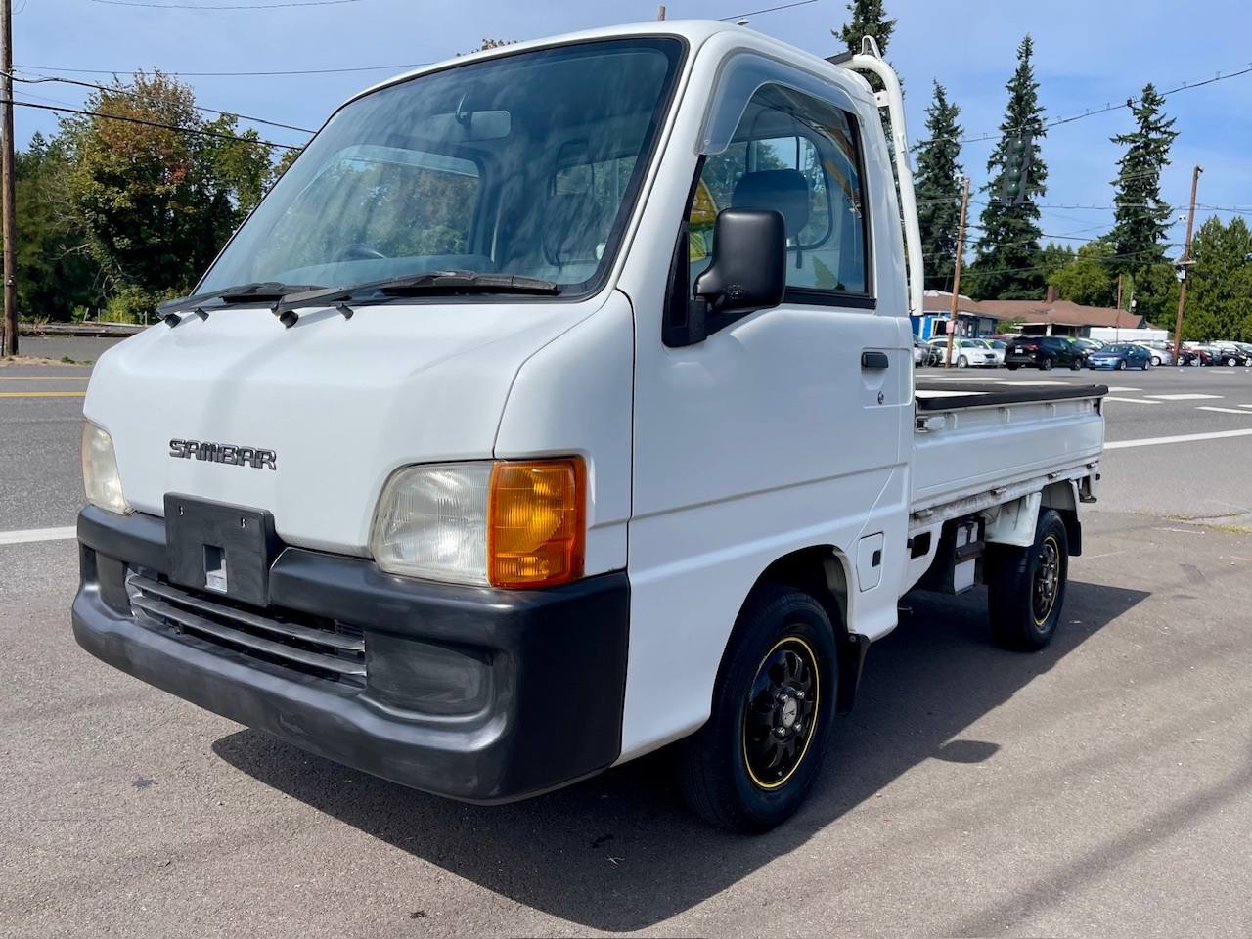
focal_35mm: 25
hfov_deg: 69.4
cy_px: 470
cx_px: 626
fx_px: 904
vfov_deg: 54.9
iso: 32
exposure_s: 1/4717
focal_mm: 5.1
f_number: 1.6
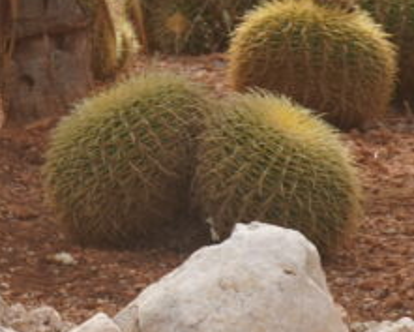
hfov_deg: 6.5
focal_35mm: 287
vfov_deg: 5.3
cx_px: -483
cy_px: -192
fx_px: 3518
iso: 100
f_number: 7.1
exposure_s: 1/250
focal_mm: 44
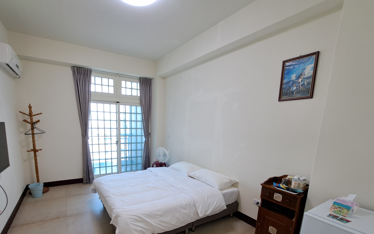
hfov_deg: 97.2
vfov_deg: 68.8
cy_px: 160
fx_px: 163
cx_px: 161
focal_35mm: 16
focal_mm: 1.74
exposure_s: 1/40
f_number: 2.2
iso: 50
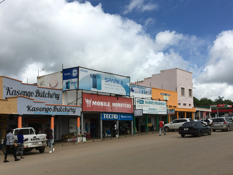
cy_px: 88
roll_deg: +0.9
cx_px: 116
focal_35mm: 29
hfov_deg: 61.7
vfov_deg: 48.2
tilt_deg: +4.0
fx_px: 195
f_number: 2.2
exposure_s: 1/3344
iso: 25
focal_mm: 4.15
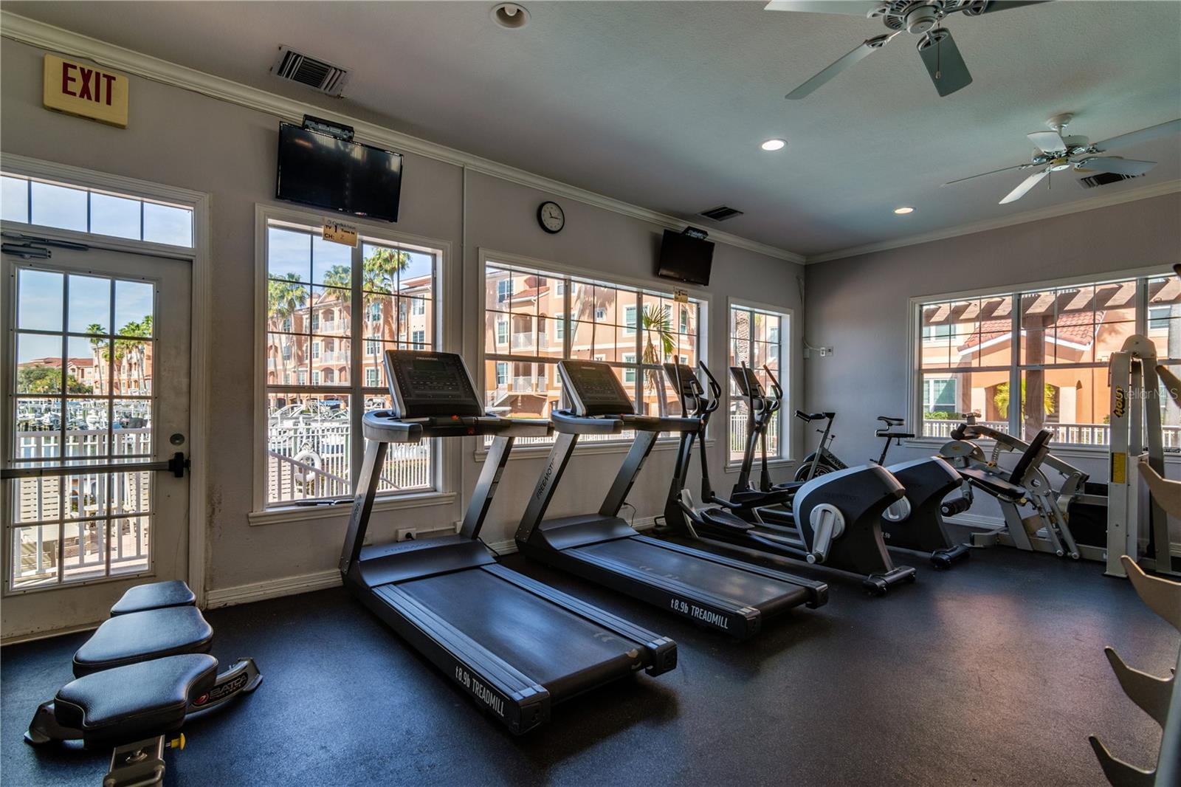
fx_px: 541
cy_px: 394
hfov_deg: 95.0
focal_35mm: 16
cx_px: 590
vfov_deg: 72.0
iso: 500
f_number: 6.3
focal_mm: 11
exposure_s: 1/40
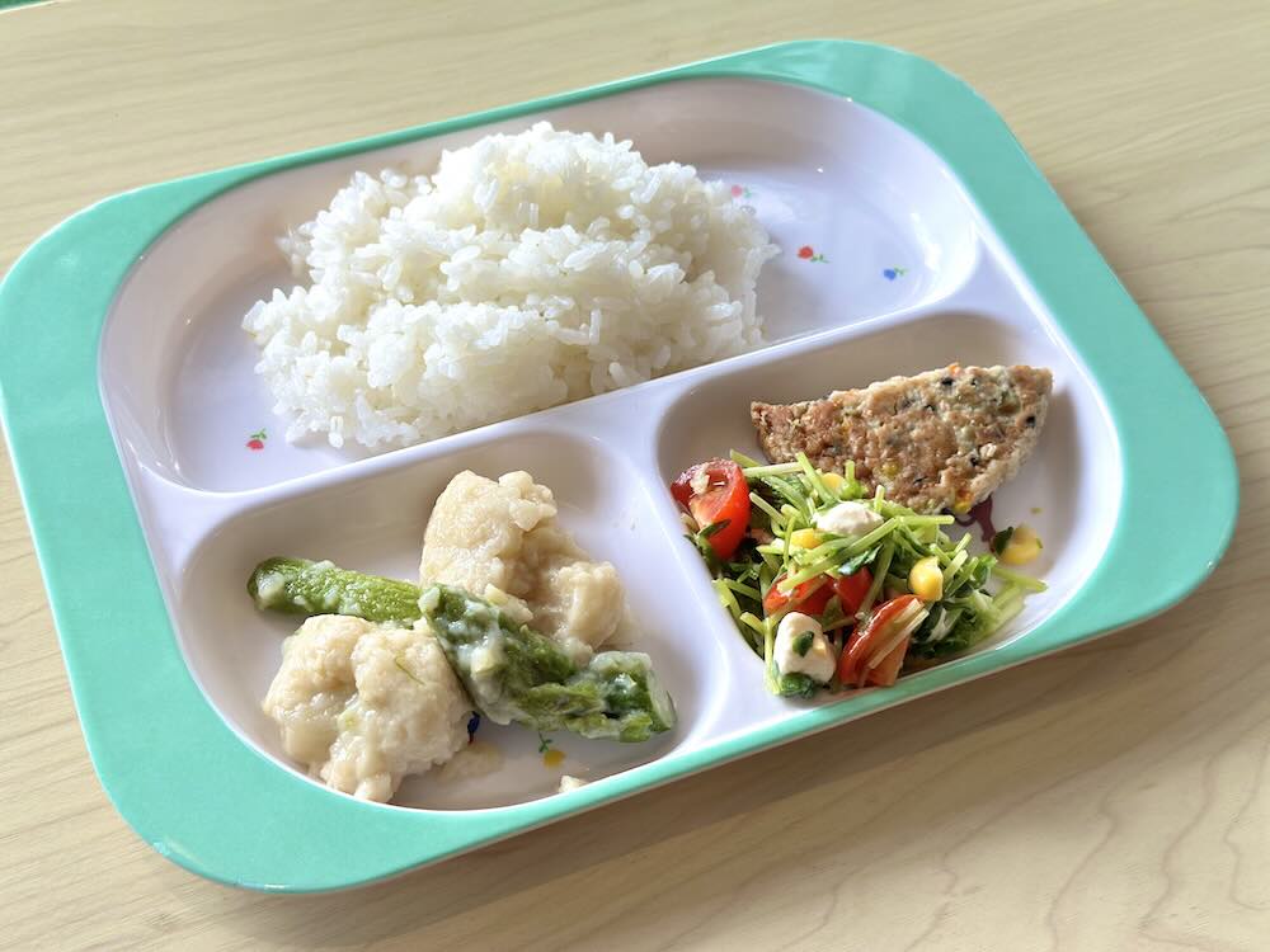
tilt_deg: -53.3
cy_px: 476
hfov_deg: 39.7
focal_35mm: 48
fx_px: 1761
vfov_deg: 30.3
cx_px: 635
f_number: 1.78
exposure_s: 1/120
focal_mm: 6.86
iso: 100
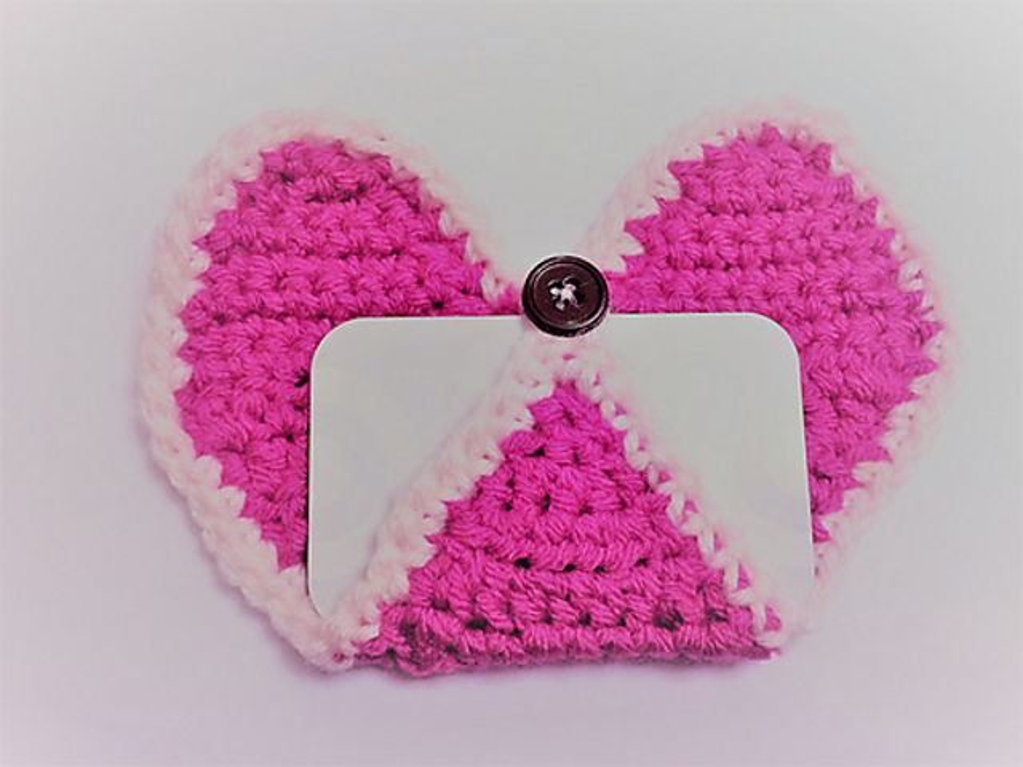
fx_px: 857
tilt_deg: -81.8
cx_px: 512
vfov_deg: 48.2
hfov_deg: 61.7
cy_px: 384
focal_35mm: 29
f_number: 2.2
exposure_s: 1/30
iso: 200
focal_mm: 4.15
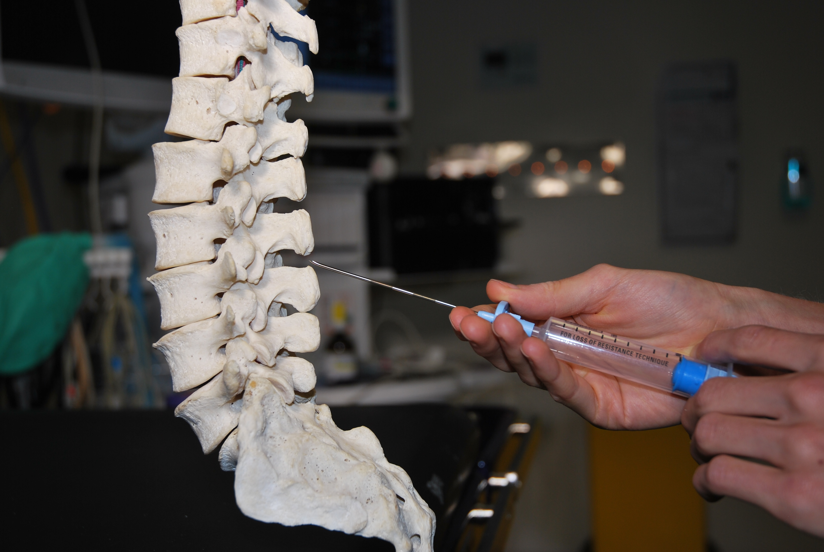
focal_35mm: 52
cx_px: 412
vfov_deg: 25.8
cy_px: 276
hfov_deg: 37.8
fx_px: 1203
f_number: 4.2
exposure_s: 1/125
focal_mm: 35
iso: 100
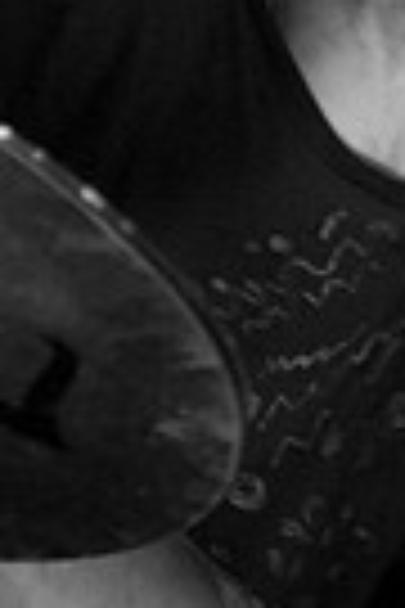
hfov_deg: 3.9
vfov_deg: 5.9
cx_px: 493
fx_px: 5906
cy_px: 374
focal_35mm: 350
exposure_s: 1/30
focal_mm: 70
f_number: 2.8
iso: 1600
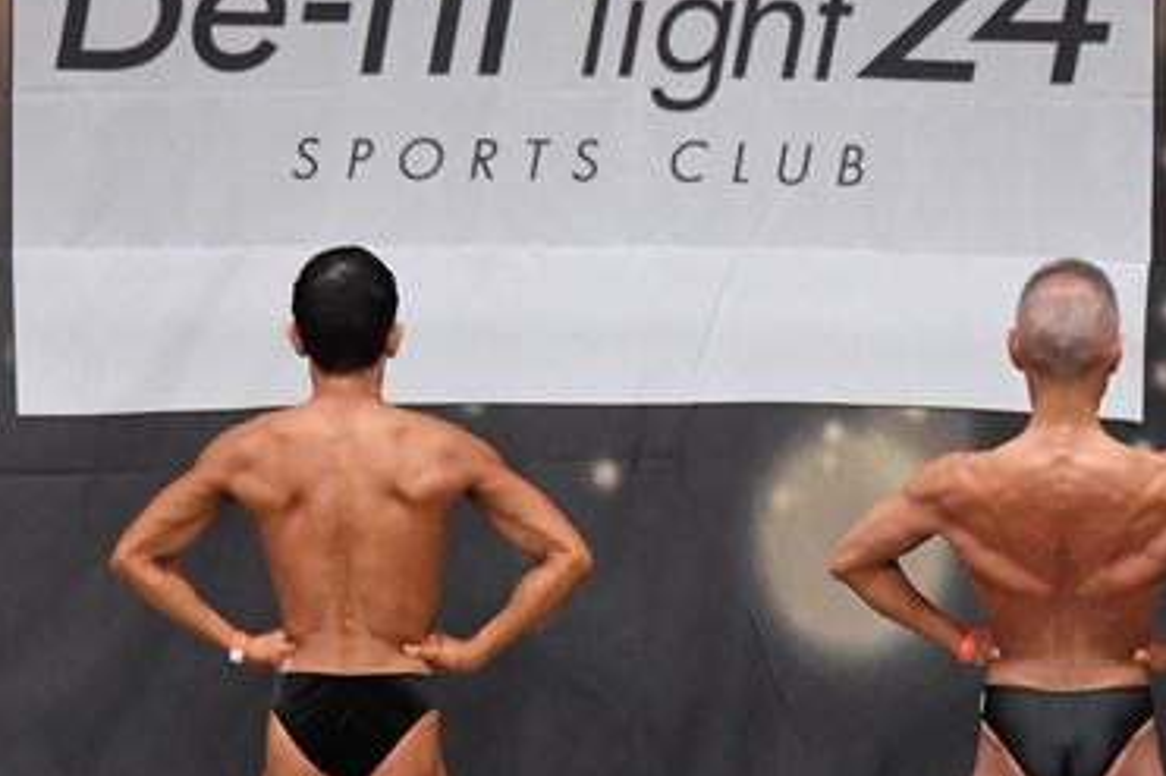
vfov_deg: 3.9
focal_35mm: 351
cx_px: 985
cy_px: 767
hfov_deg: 5.9
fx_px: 11363
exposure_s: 1/400
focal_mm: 112
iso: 5000
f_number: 5.6
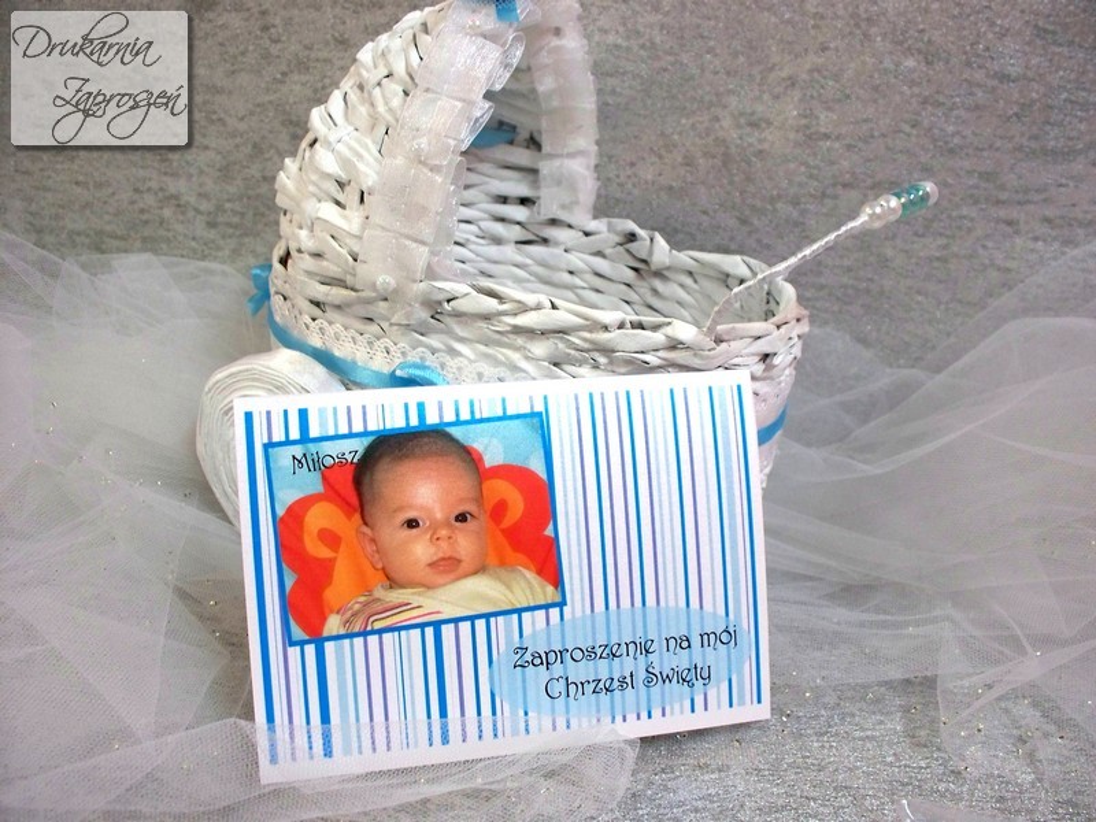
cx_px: 548
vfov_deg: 39.7
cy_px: 411
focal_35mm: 36
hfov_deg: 51.4
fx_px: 1140
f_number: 2.8
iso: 250
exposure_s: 1/60
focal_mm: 7.54
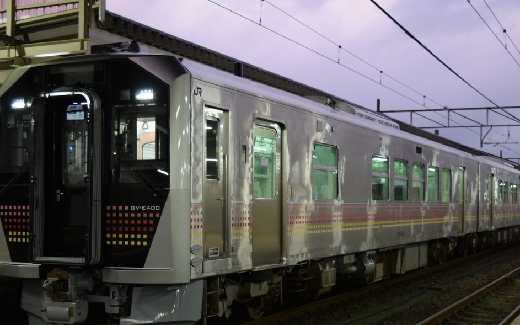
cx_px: 265
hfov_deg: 41.3
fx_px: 689
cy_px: 195
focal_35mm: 49
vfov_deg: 26.5
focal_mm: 25
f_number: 4
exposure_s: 1/30
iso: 500
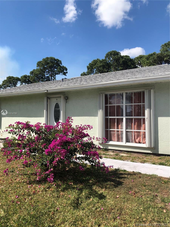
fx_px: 183
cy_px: 114
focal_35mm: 28
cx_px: 85
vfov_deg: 63.4
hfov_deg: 49.7
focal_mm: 3.99
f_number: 1.8
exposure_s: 1/2088
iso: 20
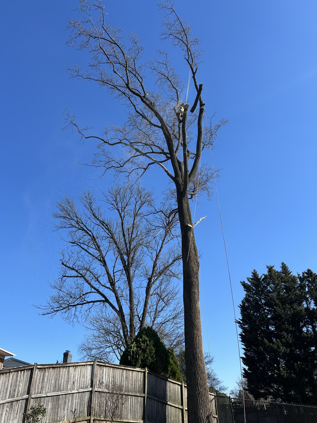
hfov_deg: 53.1
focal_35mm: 26
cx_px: 158
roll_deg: +4.2
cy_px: 212
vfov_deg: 67.3
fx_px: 317
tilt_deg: +35.7
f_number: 1.5
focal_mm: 5.7
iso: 50
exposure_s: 1/2632
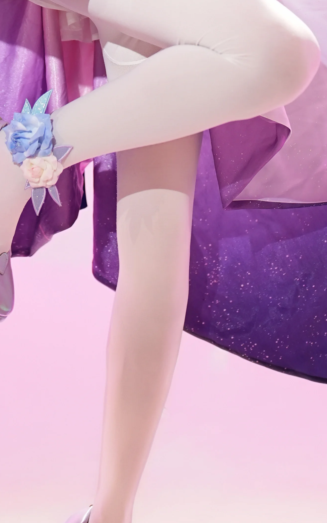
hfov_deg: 7.8
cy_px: -128
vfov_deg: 12.1
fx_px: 2409
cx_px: 140
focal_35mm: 169
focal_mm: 50
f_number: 1.3
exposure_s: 1/320
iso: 500
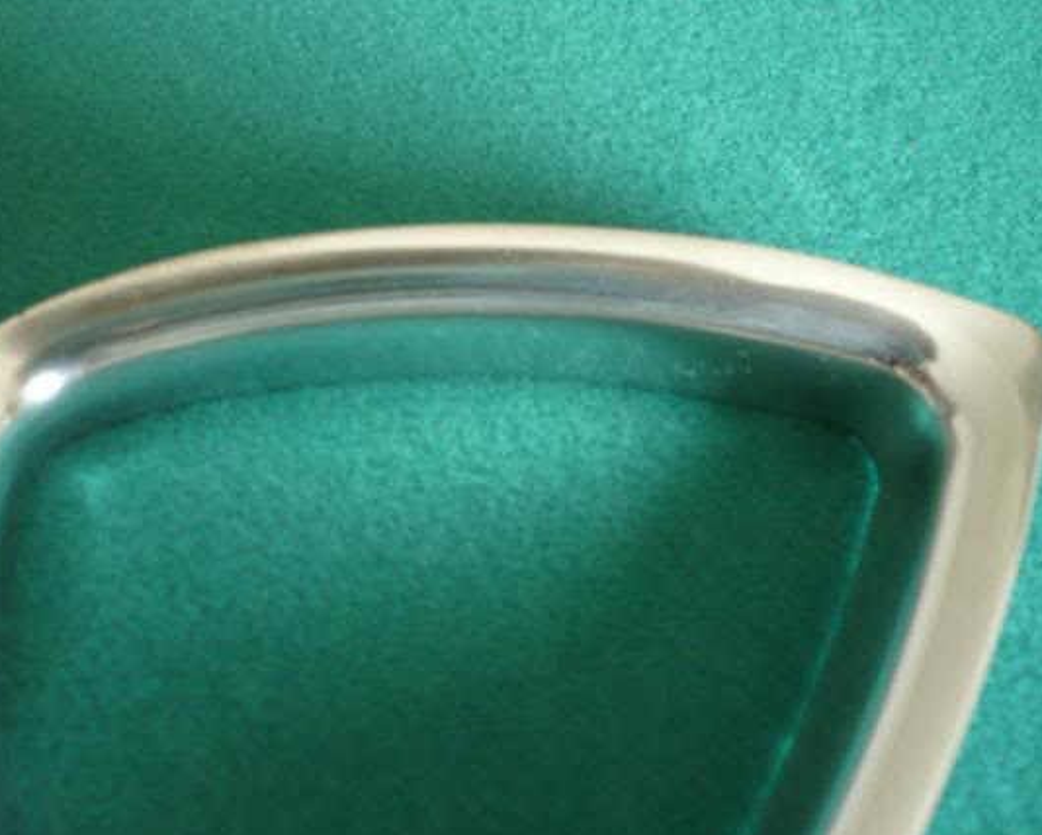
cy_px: 389
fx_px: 1265
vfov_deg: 36.5
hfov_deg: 44.6
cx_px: 424
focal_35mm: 41
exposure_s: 1/20
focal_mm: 5.8
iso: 200
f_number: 2.8
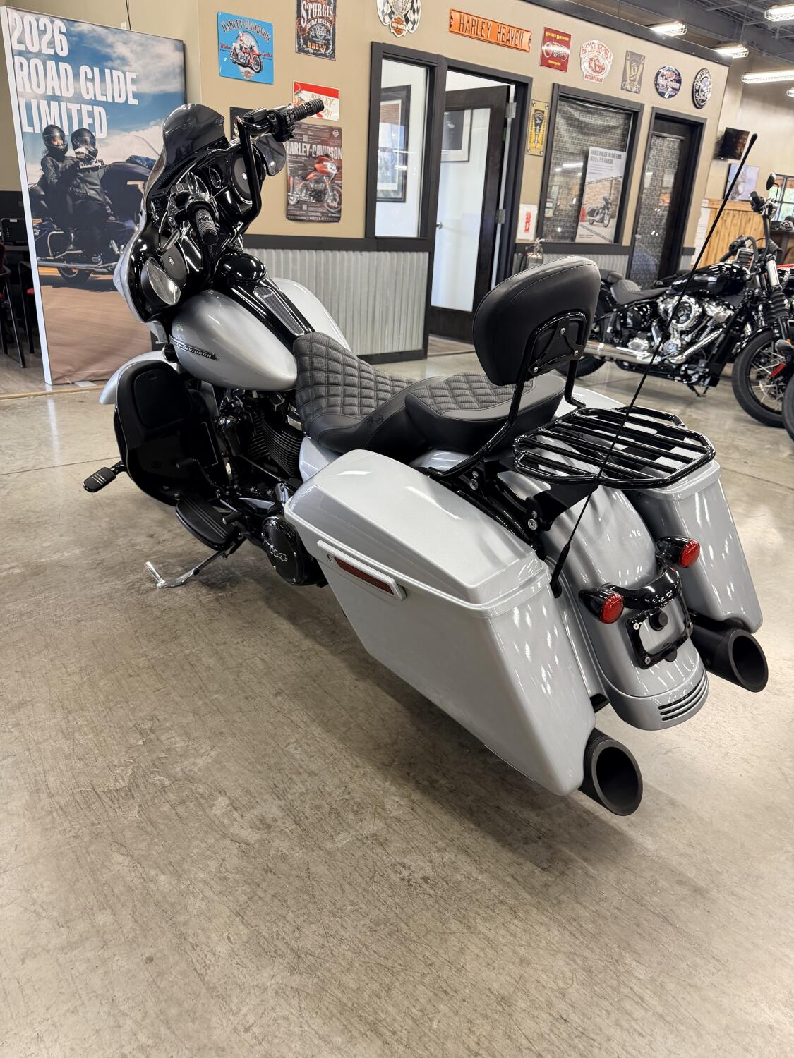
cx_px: 397
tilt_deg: -23.0
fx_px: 734
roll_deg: -3.1
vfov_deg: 71.6
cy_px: 529
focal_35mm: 24
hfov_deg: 56.8
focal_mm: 6.76
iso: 200
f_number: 1.78
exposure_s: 1/60
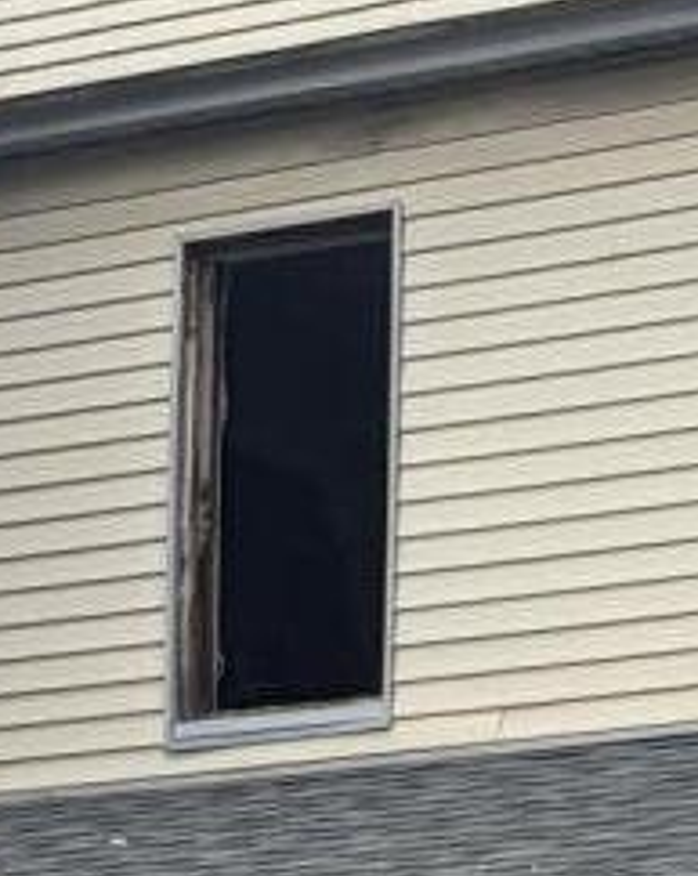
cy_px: 1260
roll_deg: +0.3
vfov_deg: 9.0
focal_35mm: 210
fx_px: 5433
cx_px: 929
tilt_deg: +6.8
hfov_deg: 7.3
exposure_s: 1/1364
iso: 64
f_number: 1.6
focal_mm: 5.96
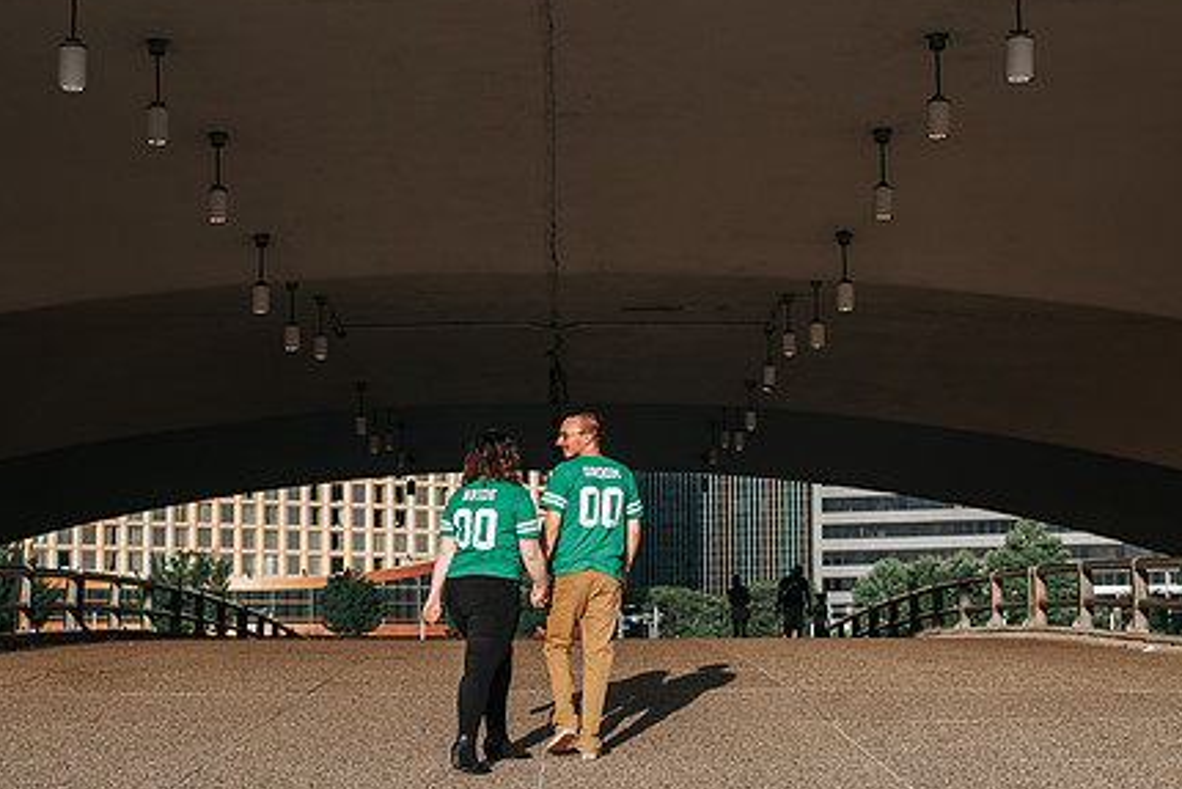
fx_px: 2069
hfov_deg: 31.9
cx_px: 548
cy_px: 523
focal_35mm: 63
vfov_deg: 21.5
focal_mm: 35
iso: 110
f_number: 3.2
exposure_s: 1/800
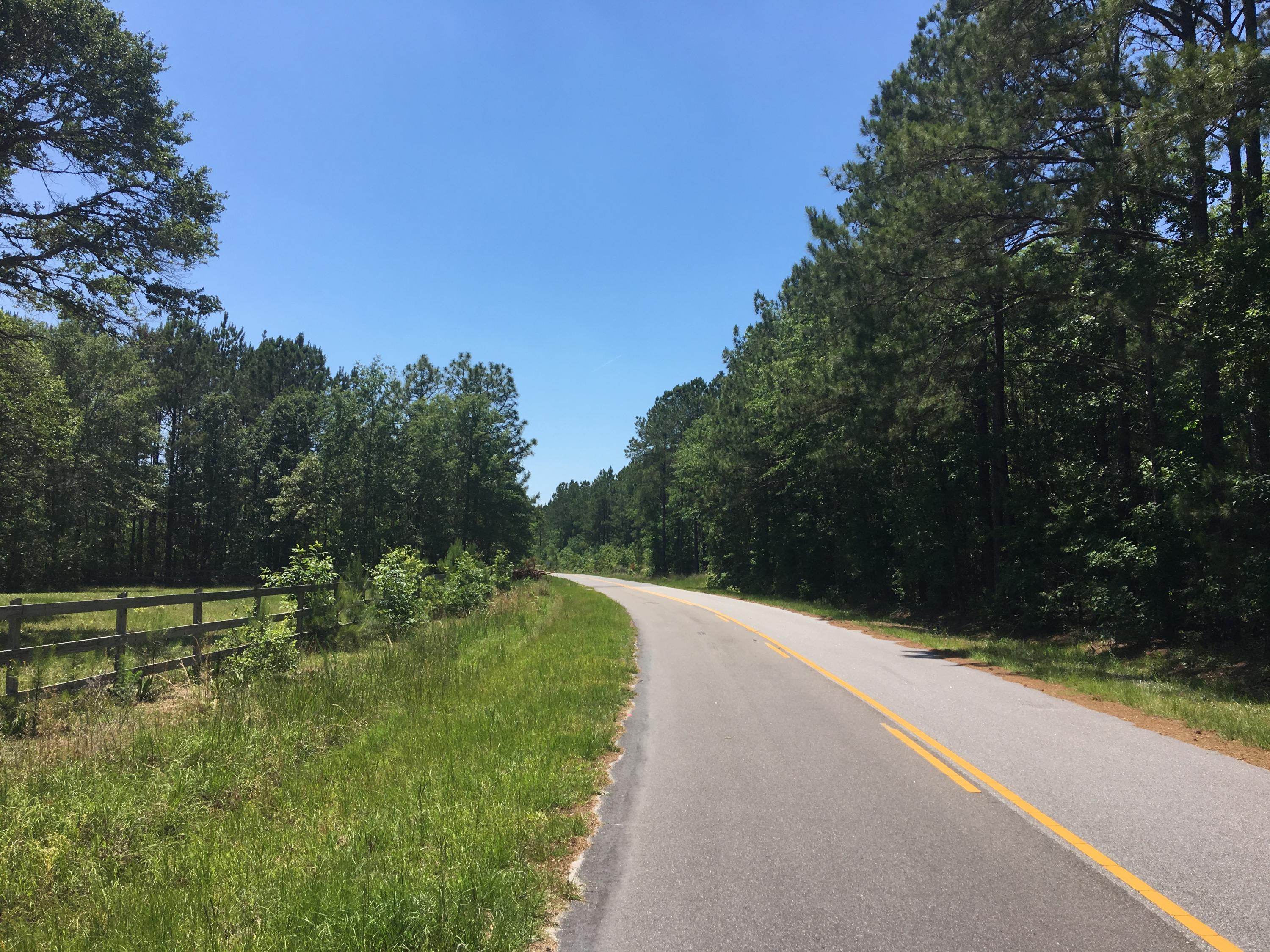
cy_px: 476
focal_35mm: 29
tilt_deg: +5.4
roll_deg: -0.3
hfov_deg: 61.7
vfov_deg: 48.2
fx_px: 1064
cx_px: 635
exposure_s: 1/1637
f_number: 2.2
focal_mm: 4.15
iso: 25
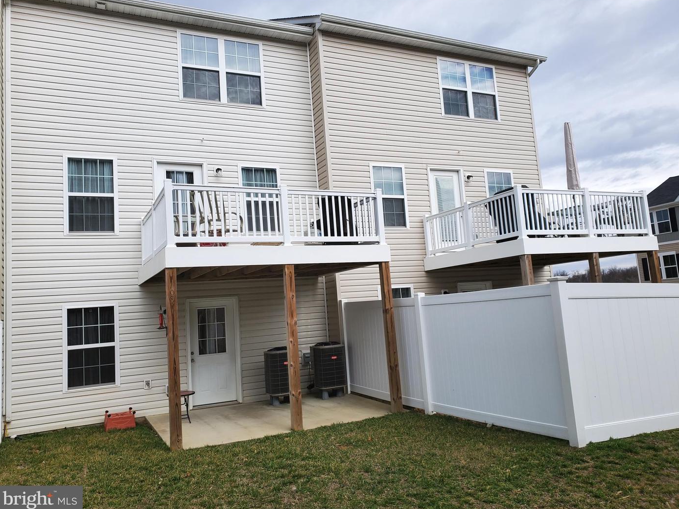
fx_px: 530
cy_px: 250
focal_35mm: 27
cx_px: 349
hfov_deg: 65.3
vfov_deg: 51.3
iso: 50
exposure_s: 1/1297
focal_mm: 4.3
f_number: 2.4
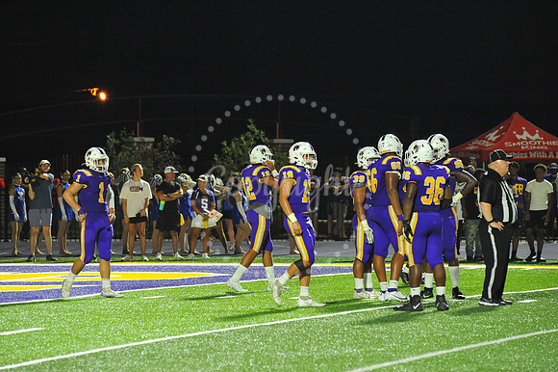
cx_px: 279
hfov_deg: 10.3
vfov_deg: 6.9
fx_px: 3098
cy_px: 186
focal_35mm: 200
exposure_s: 1/250
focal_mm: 200
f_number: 5.6
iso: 5000
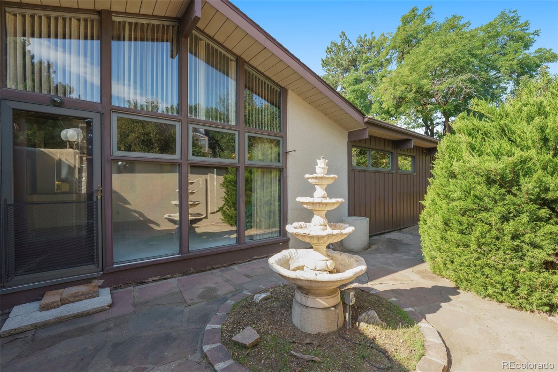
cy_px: 186
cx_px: 279
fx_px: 217
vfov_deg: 81.2
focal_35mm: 14
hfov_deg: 104.3
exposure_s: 1/160
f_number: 8
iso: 400
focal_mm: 14
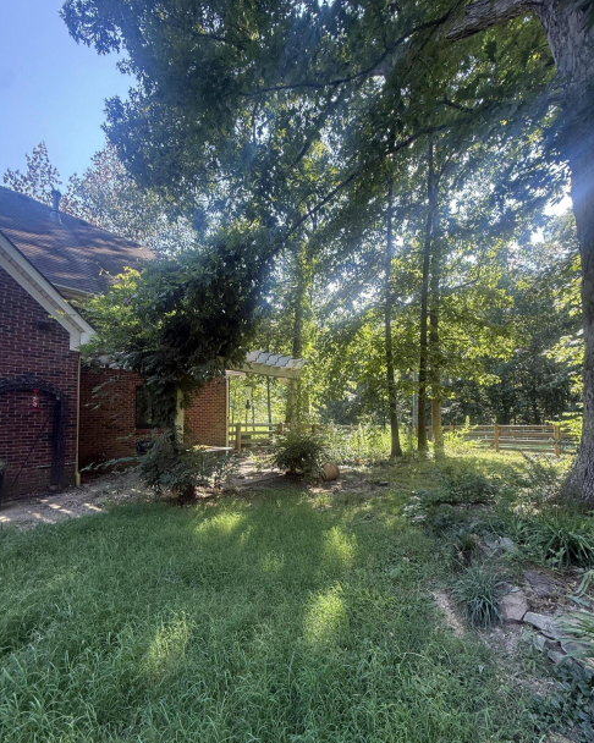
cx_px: 296
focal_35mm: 15
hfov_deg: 84.0
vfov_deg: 96.6
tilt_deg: +2.3
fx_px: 330
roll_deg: -0.9
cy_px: 405
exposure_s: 1/112
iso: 64
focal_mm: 2.22
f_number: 2.2
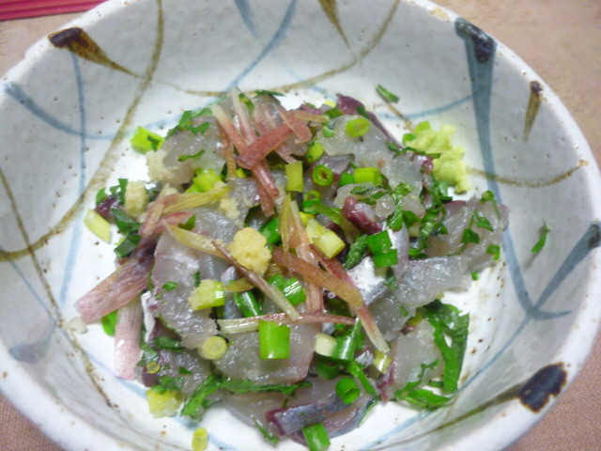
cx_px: 300
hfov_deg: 55.4
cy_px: 226
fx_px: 573
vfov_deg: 42.9
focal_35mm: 33
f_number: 2.8
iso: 320
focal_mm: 5.5
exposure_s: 1/30
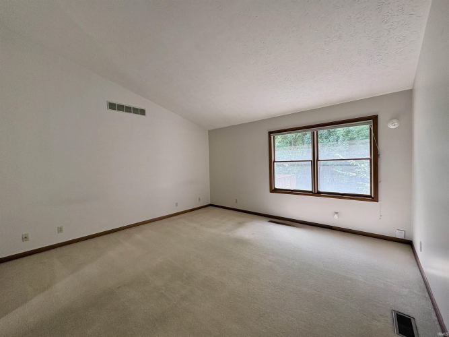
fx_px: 182
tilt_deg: -1.1
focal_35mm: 14
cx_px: 224
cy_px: 168
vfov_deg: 85.7
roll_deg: +2.2
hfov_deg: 102.1
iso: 125
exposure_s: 1/101
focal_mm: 2.22
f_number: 2.2
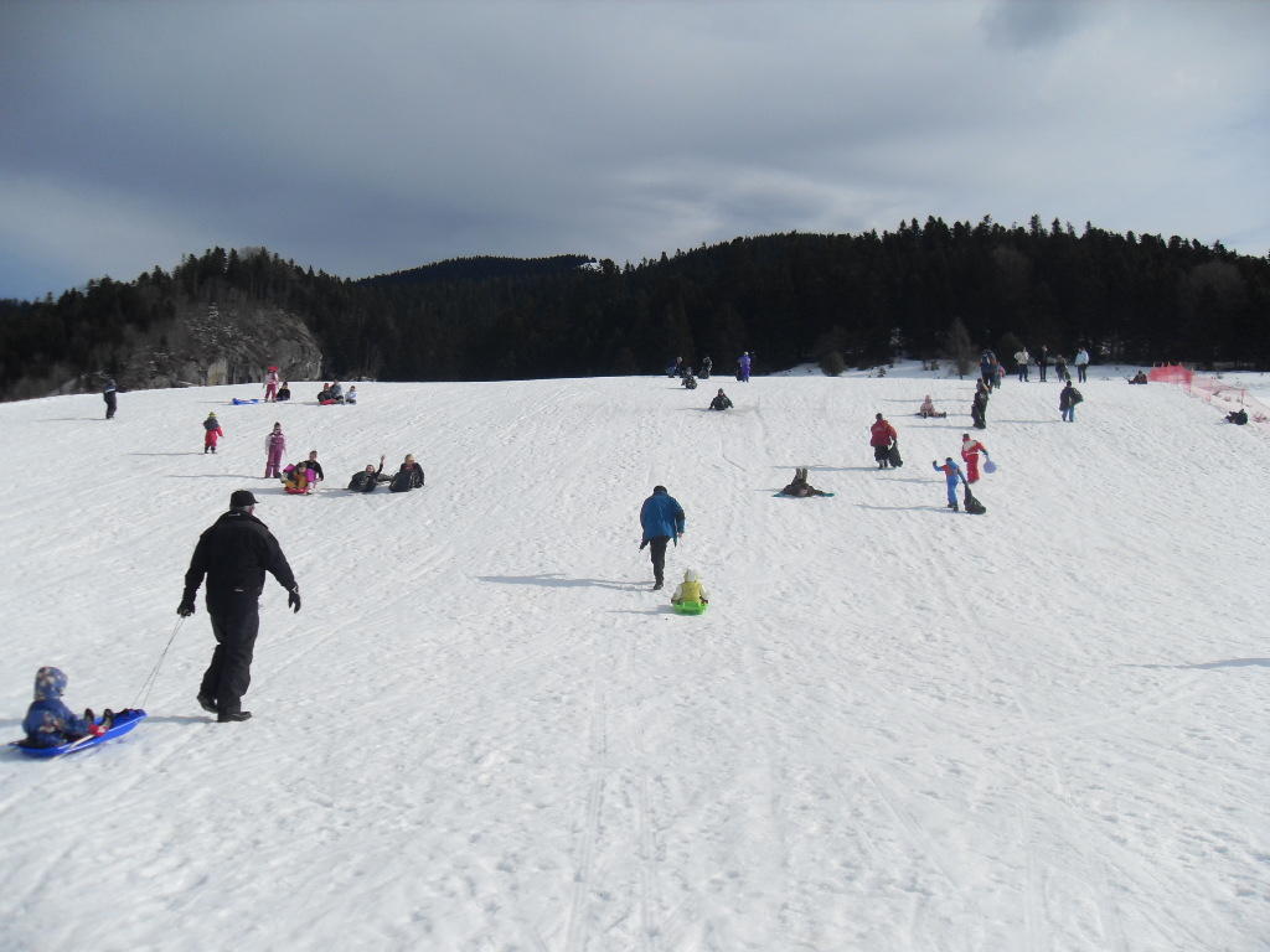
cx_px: 635
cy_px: 476
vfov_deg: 41.8
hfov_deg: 54.0
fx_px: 1247
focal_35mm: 34
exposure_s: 1/500
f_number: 7
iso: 80
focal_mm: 6.3
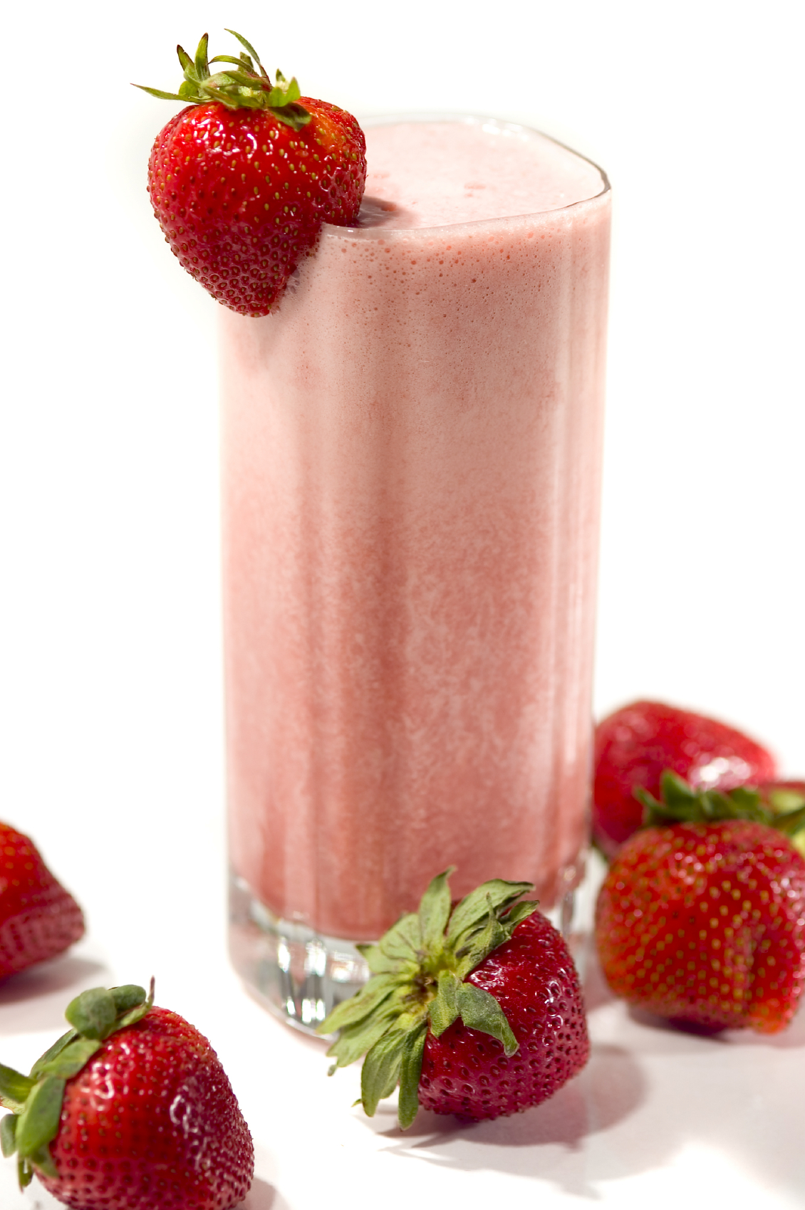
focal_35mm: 158
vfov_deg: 13.0
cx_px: 402
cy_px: 605
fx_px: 5291
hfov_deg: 8.7
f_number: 3.5
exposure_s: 1/160
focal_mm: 105
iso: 200
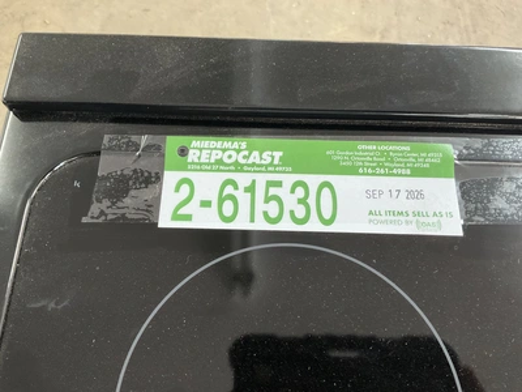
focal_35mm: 29
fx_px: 437
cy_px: 196
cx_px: 261
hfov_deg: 61.7
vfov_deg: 48.2
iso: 200
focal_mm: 3
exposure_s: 1/44
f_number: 1.8
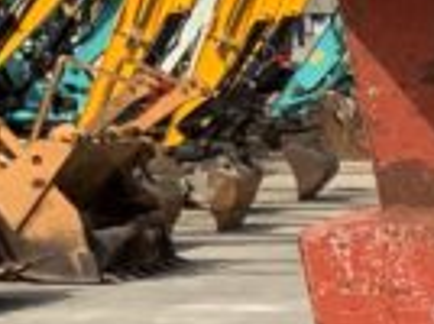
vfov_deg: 6.5
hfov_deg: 7.7
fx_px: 2778
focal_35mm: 222
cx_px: 1308
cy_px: 567
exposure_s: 1/1912
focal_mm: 3
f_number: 1.8
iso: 16
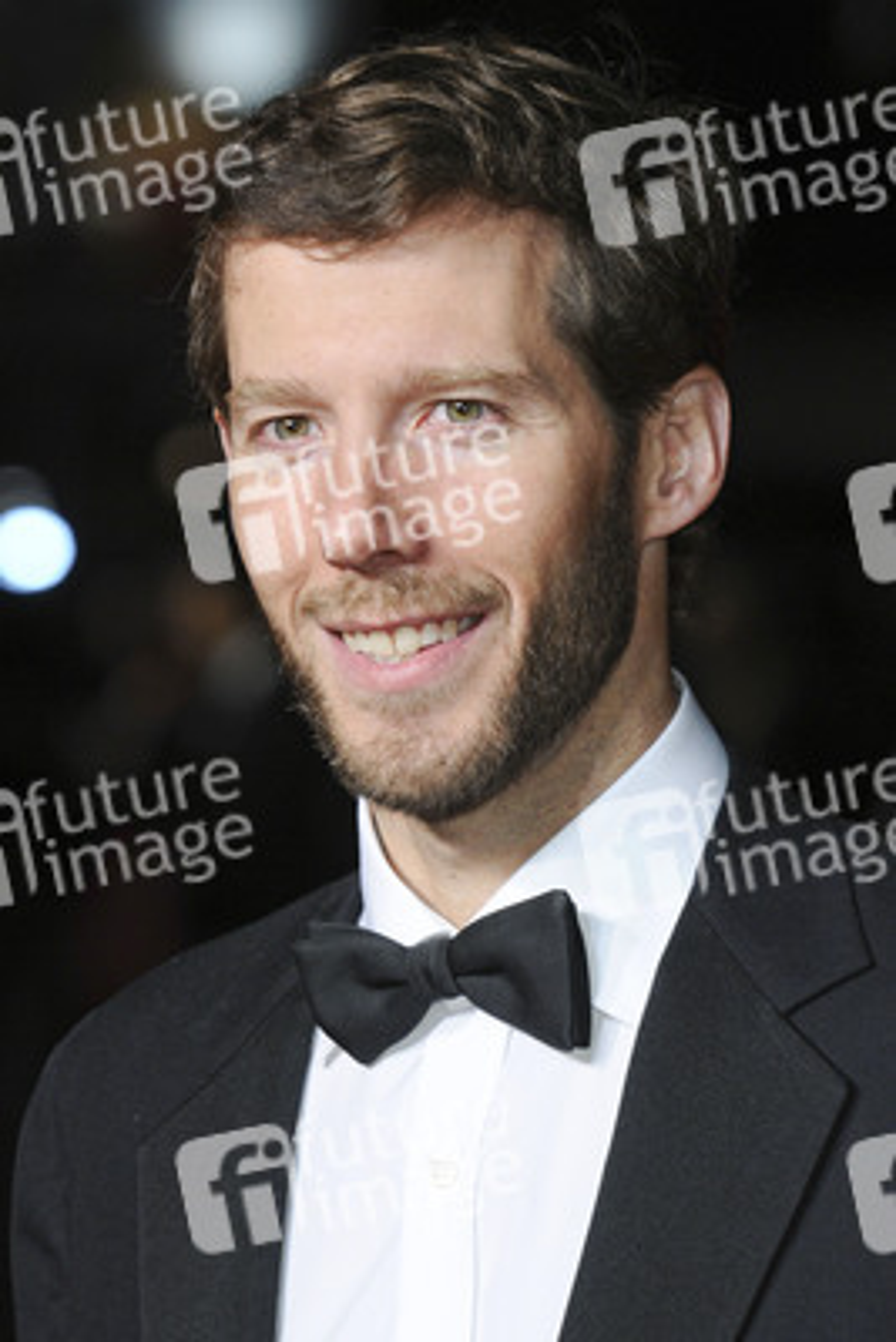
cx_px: 448
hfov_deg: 6.8
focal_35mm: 202
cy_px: 671
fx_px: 7553
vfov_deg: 10.2
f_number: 5
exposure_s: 1/160
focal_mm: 135
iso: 400
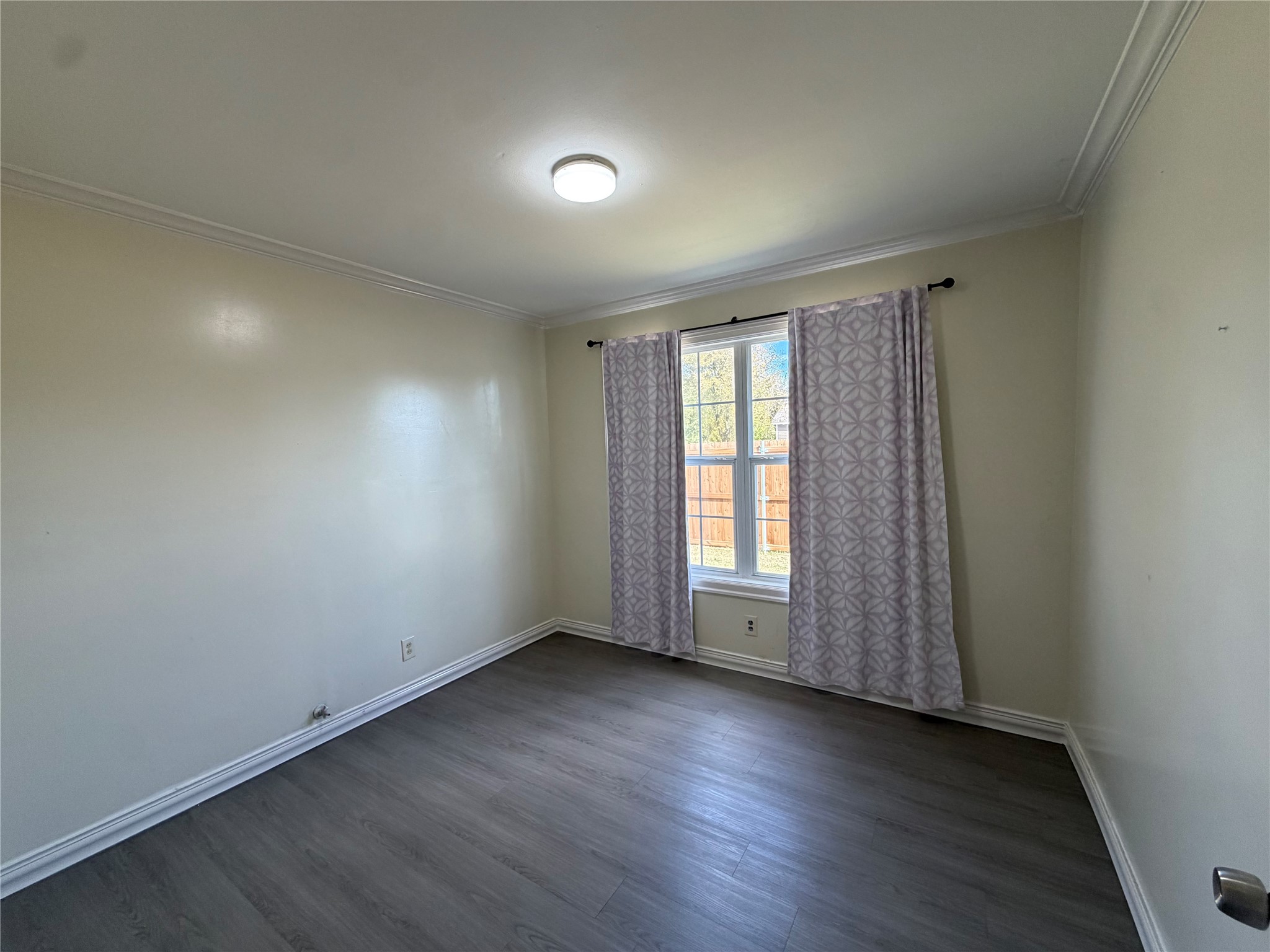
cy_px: 476
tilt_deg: -3.8
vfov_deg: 85.7
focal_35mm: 14
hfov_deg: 102.1
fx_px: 514
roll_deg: +1.2
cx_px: 635
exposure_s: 1/120
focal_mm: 2.22
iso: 160
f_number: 2.2
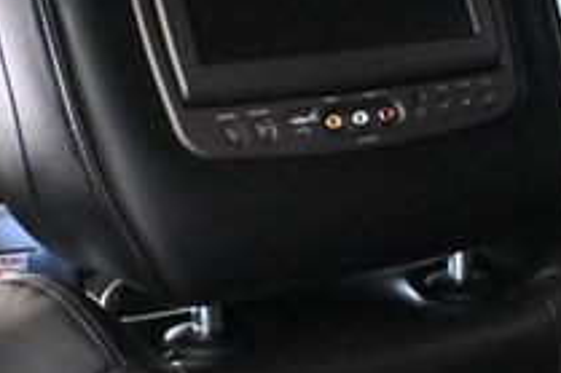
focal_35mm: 99
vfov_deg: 13.8
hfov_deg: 19.4
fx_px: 1538
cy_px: 164
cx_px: 684
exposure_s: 1/60
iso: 11400
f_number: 4
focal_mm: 21.5
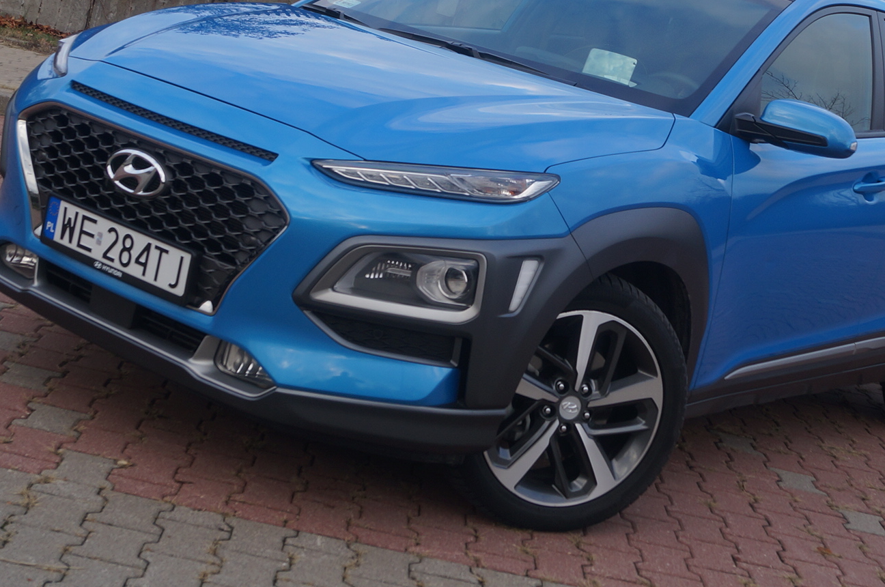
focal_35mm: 68
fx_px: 1669
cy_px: 109
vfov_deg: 19.7
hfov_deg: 29.6
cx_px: 548
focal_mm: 24
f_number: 5.6
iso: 100
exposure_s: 1/125
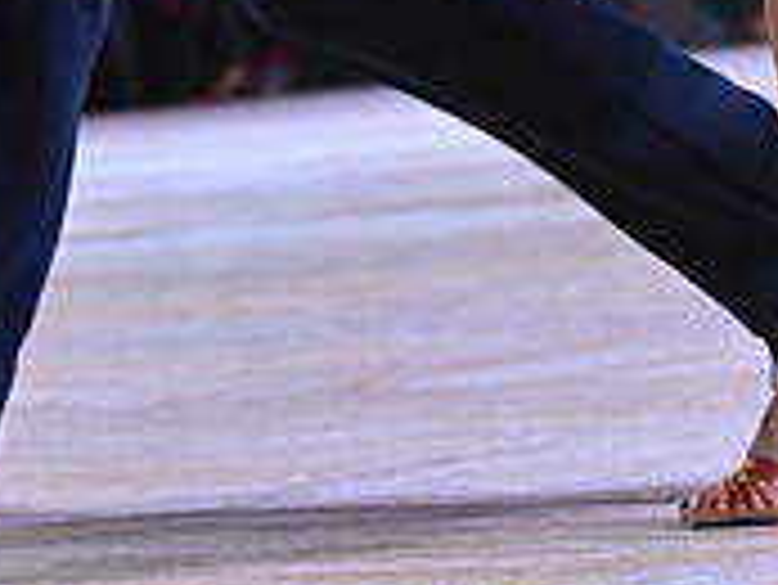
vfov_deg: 4.1
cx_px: 223
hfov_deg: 5.6
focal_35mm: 355
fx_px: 7984
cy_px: -562
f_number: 6.3
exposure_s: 1/400
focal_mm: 110
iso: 4000
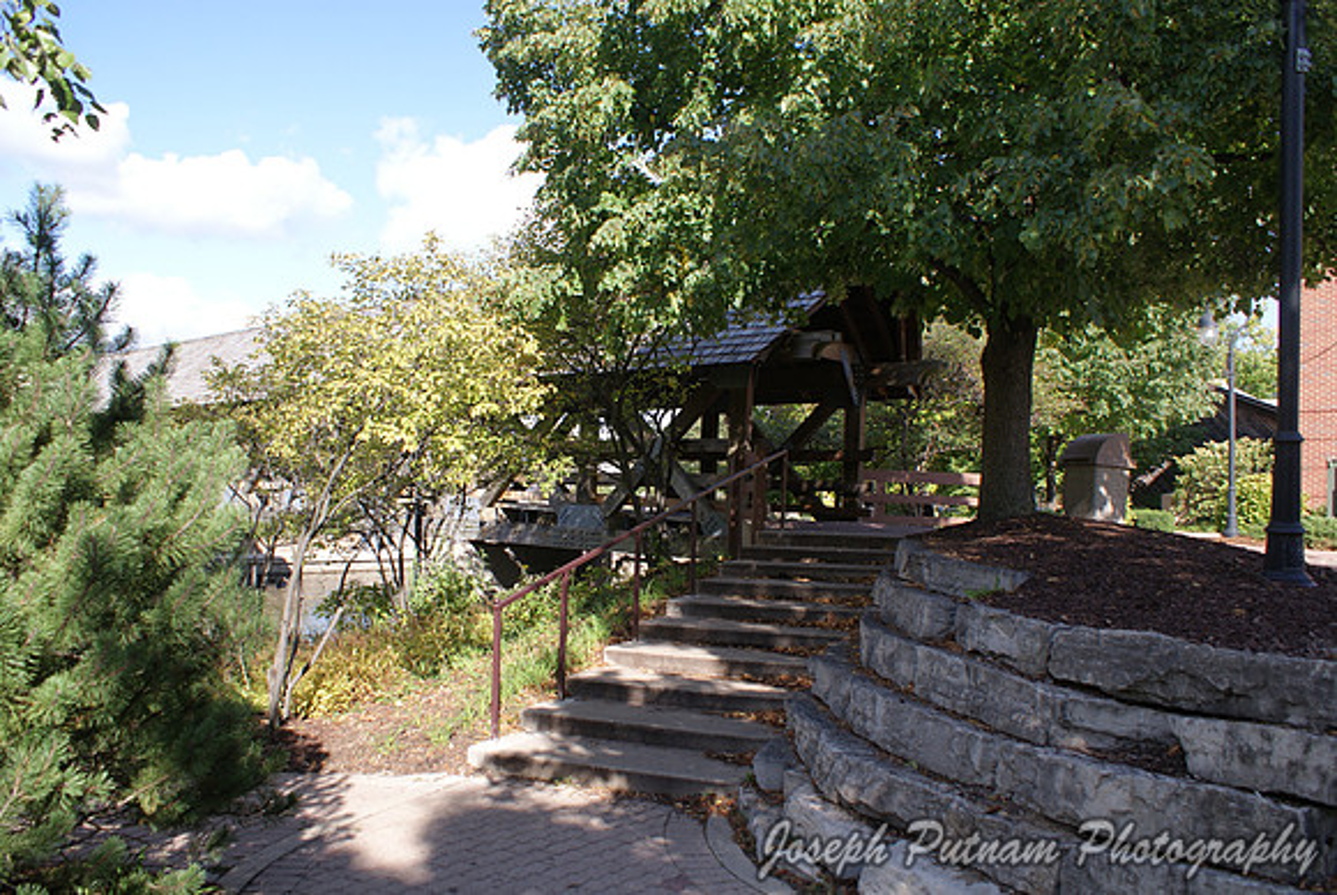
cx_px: 668
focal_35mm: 27
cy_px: 448
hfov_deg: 67.3
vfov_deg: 48.0
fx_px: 1004
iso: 100
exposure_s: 1/160
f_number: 5.6
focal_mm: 18
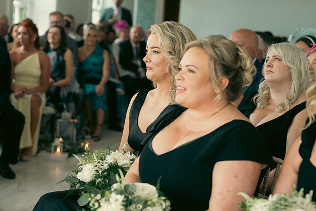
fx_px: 615
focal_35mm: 70
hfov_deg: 28.8
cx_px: 158
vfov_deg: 19.5
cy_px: 106
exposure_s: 1/160
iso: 500
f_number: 3.5
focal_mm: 70
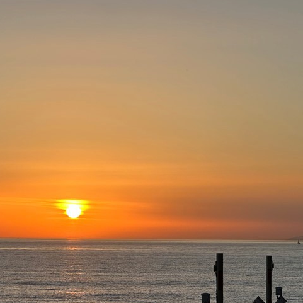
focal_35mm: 145
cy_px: 205
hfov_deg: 12.0
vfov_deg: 12.0
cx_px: 76
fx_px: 1436
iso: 32
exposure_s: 1/576
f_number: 2.8
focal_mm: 9
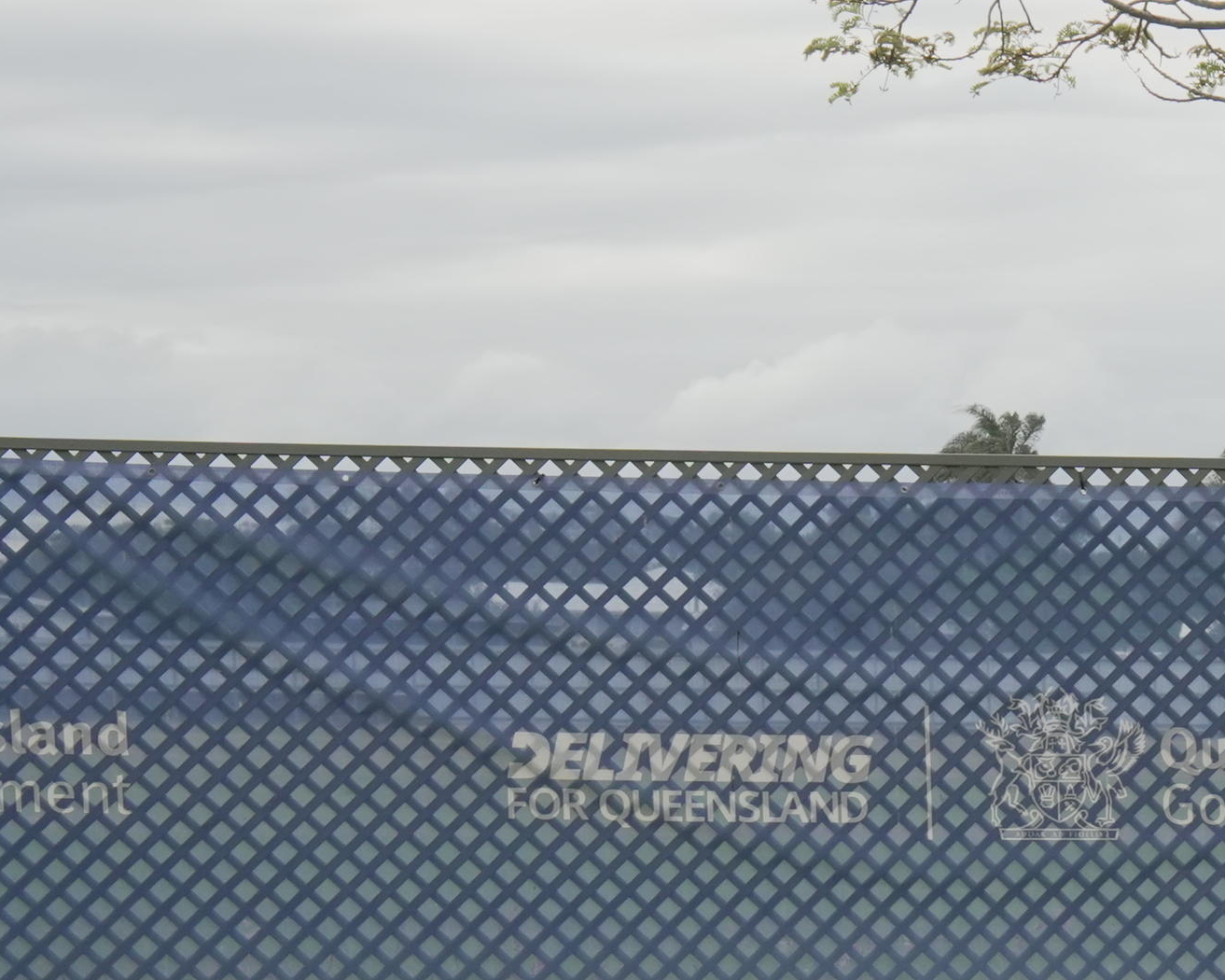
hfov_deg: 12.2
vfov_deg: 10.6
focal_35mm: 143
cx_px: 2330
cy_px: 1256
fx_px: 5184
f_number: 11
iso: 1250
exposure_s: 1/500
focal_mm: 40
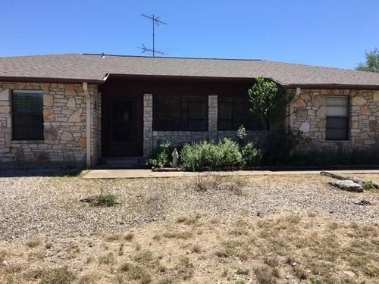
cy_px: 142
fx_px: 318
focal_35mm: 29
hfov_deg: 61.7
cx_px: 190
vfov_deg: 48.2
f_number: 2.2
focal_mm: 4.15
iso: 25
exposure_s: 1/1148
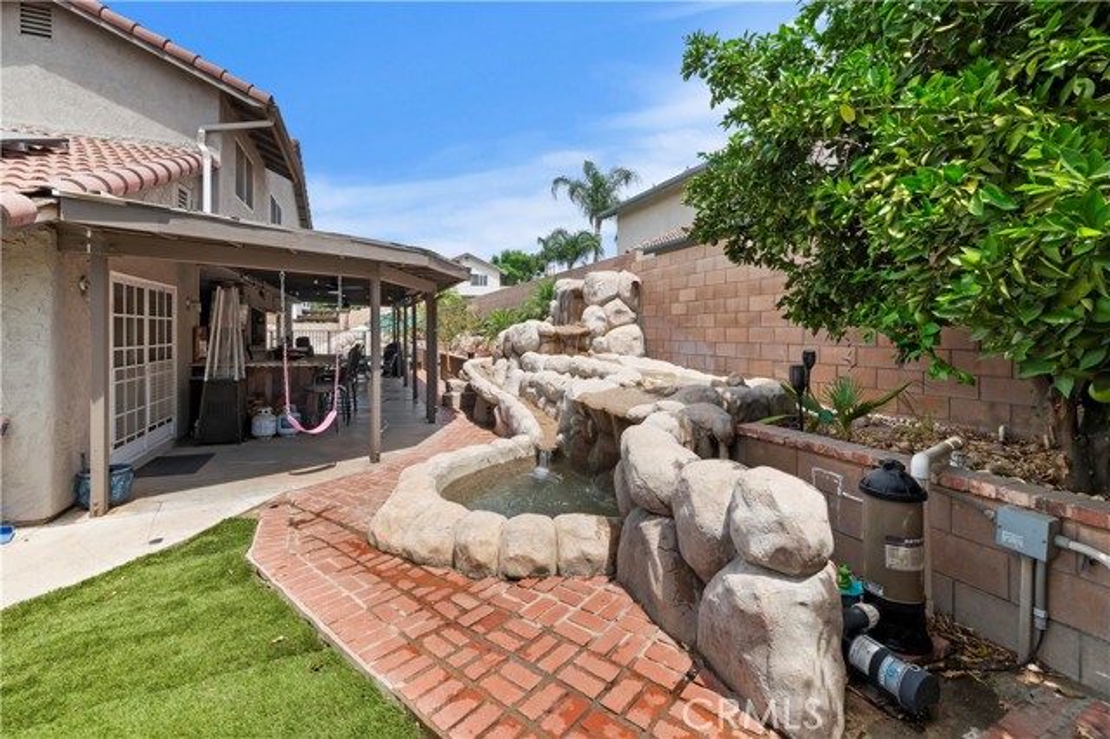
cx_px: 555
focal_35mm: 14
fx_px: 431
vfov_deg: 81.1
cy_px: 370
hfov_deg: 104.3
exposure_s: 1/40
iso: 160
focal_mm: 14
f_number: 20
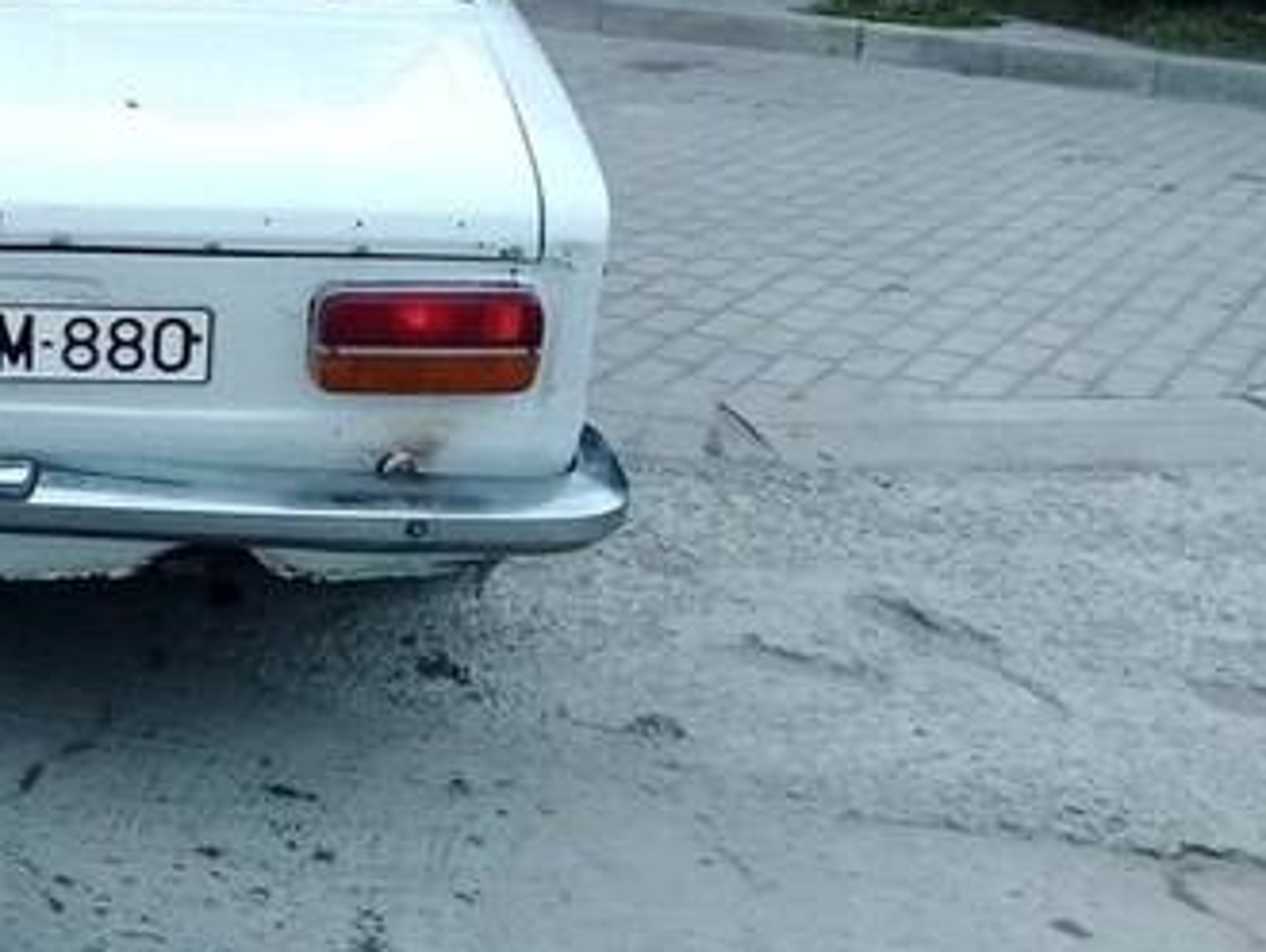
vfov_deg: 23.1
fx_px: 2269
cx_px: 27
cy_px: 102
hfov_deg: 29.3
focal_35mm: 62
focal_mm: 3.3
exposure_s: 1/467
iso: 64
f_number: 2.2
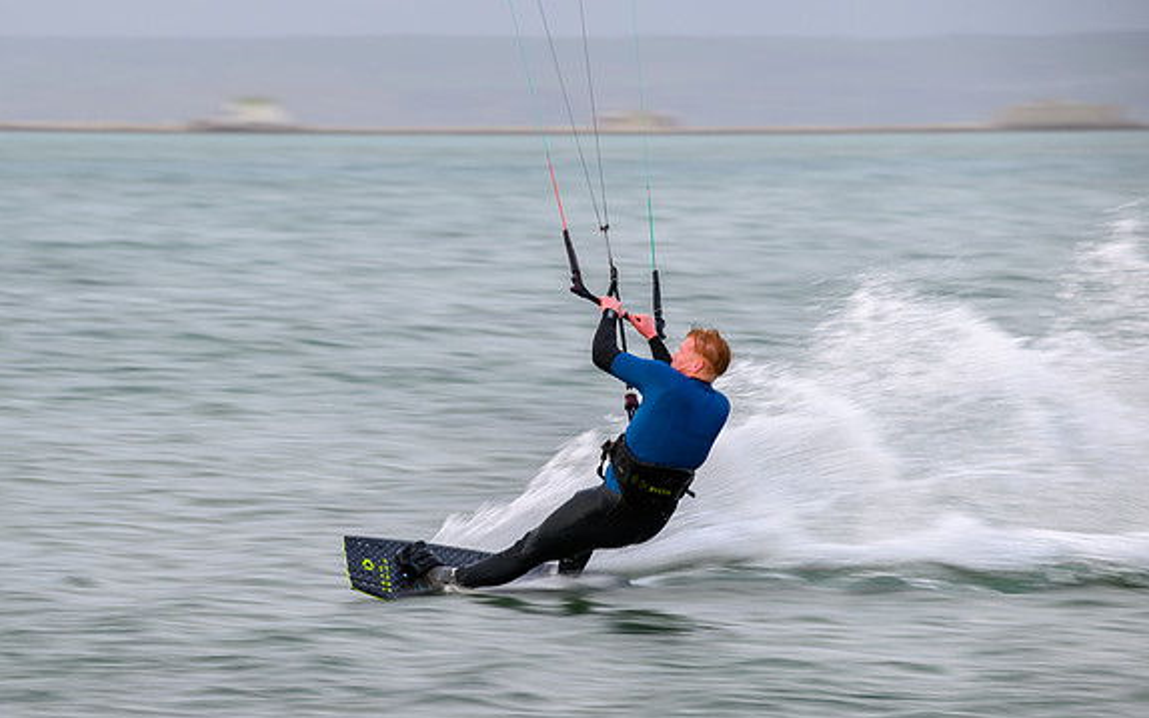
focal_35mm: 247
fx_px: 7736
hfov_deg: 8.5
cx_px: 509
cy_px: 431
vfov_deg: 5.3
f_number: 6.3
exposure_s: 1/80
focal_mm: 200
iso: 100
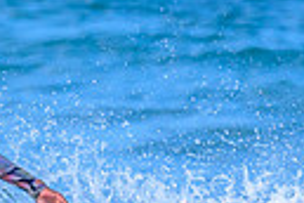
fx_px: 41755
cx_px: -117
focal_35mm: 4945
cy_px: 243
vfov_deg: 0.3
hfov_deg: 0.4
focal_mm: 800
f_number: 6.3
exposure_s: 1/2000
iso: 800
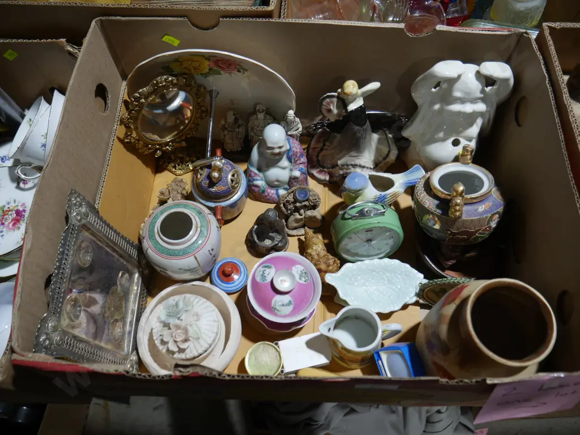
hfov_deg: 63.4
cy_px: 218
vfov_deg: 49.7
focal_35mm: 28
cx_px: 290
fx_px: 469
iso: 200
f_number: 3.5
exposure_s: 1/80
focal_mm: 14
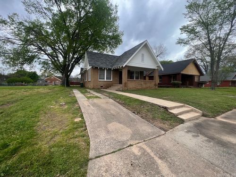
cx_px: 118
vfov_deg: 89.9
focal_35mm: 13
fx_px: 89
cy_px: 88
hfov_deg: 106.2
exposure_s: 1/99
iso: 80
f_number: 1.8
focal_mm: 1.57
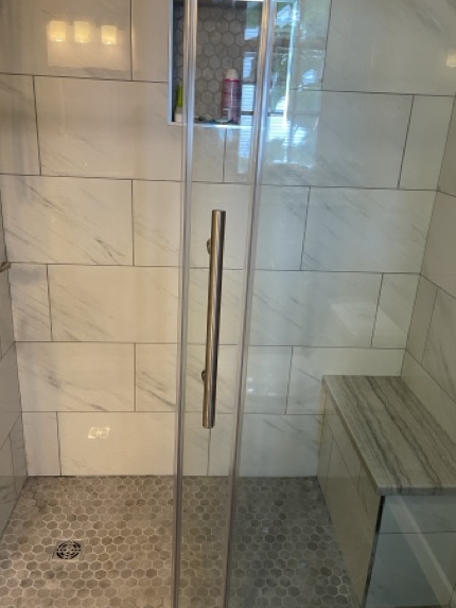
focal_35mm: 29
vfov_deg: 61.7
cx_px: 207
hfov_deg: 48.1
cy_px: 296
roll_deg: -1.8
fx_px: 510
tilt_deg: -20.7
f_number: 1.6
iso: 100
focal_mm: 5.1
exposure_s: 1/60
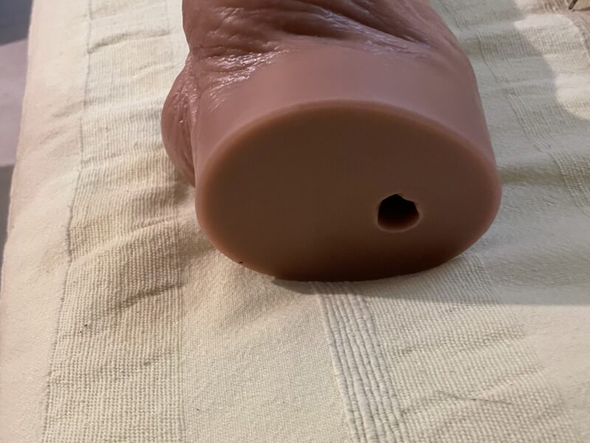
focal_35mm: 26
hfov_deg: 67.3
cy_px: 222
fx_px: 443
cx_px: 295
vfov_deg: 53.1
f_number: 1.6
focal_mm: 4.2
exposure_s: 1/33
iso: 400
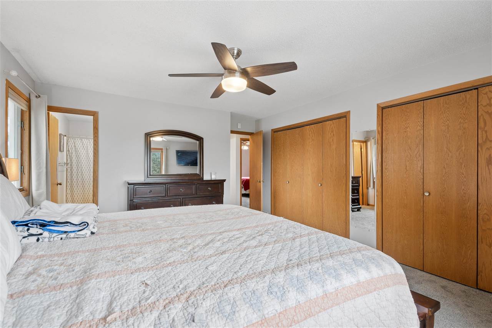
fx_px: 232
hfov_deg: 93.3
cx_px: 246
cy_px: 164
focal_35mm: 17
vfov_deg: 70.4
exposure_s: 1/13
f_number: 9
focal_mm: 17
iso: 400
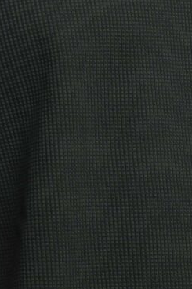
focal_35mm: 403
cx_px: 112
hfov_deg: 3.4
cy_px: 174
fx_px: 3229
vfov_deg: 5.1
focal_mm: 57.9
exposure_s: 1/125
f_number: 6.3
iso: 100
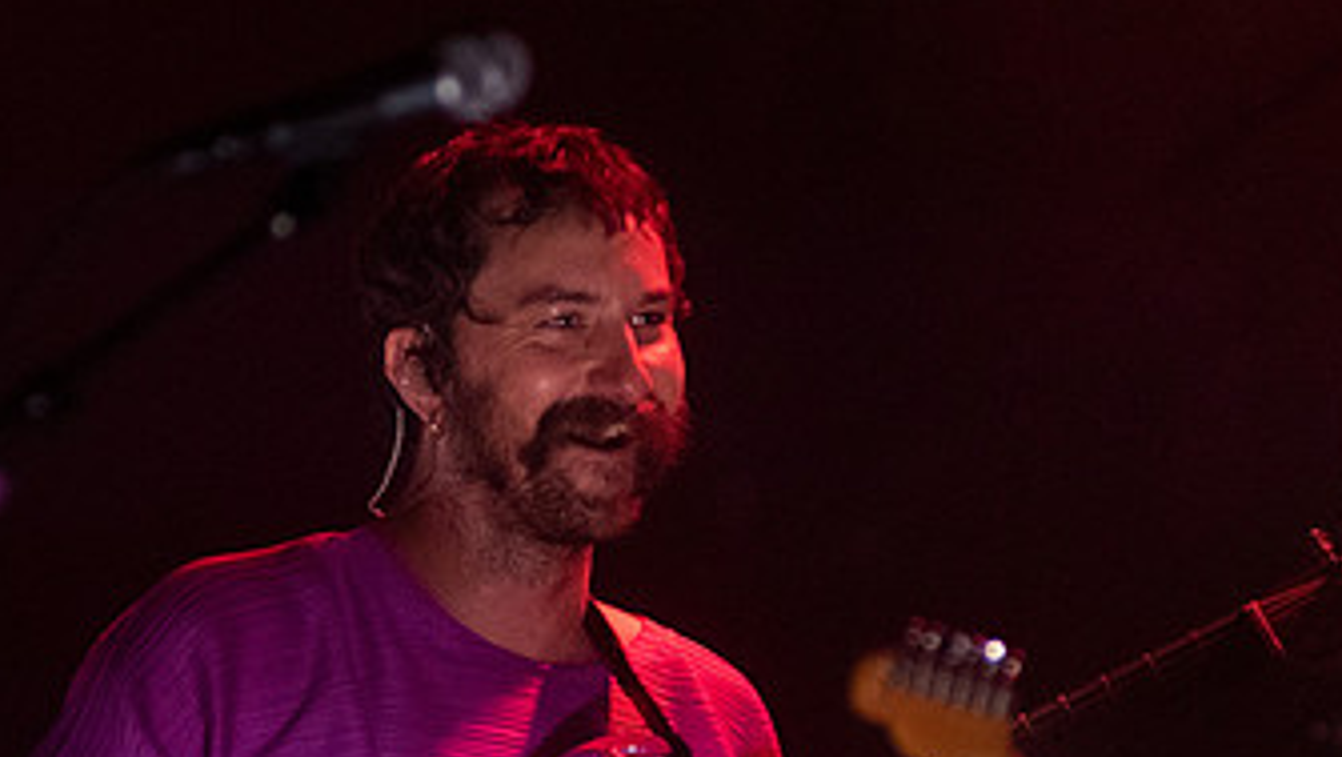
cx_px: 487
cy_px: 623
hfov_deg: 4.3
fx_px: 18054
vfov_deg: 2.4
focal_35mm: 507
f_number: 3.2
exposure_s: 1/800
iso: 2500
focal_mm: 200
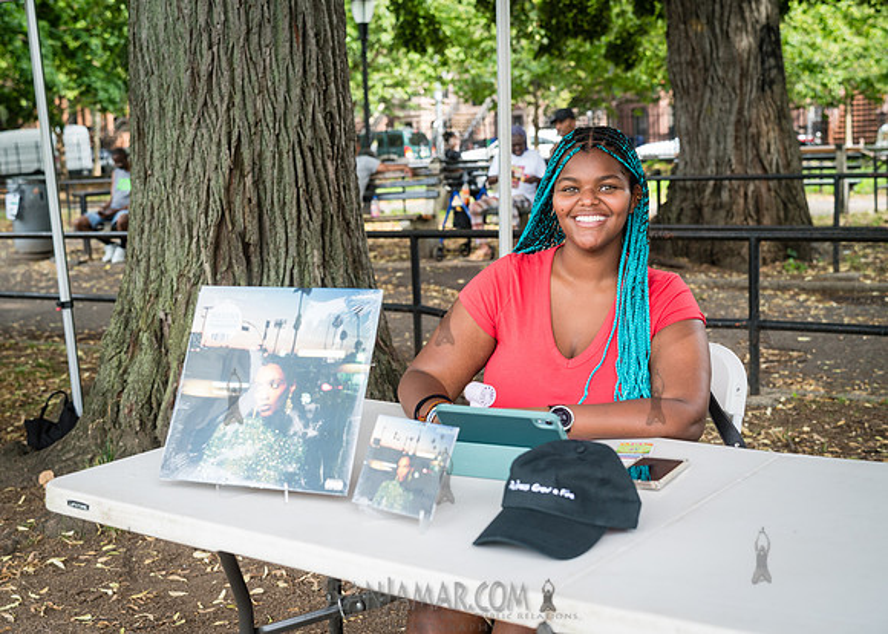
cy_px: 310
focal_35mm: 46
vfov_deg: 30.5
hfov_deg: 41.8
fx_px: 1162
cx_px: 408
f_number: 4
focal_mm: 43
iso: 500
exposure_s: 1/200
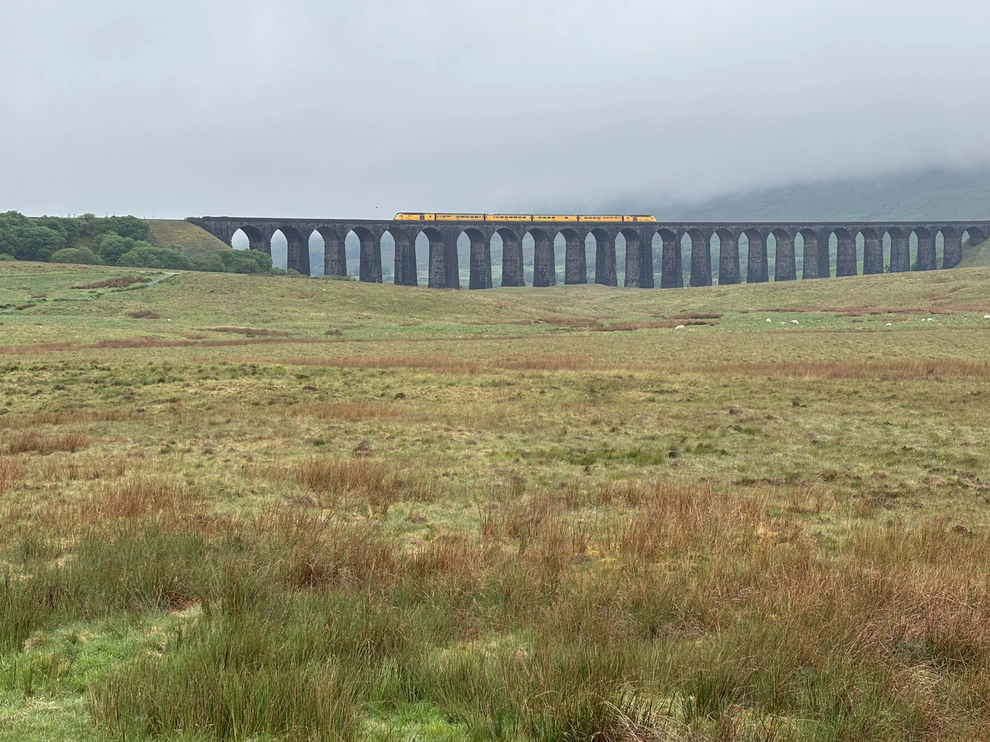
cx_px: 543
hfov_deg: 30.7
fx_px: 1802
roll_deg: +0.5
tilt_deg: -3.3
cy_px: 380
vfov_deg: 23.3
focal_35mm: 63
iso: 32
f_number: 1.6
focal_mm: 5.96
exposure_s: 1/792
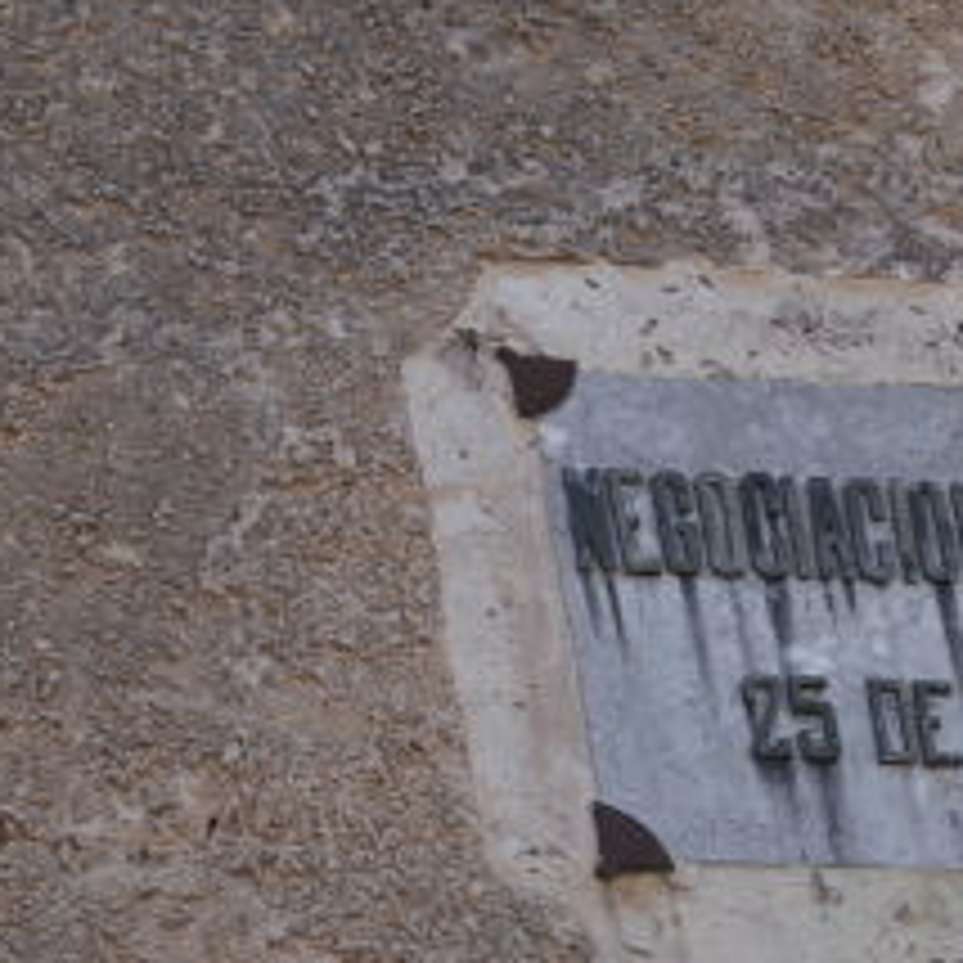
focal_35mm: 333
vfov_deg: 5.3
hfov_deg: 5.3
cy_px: 826
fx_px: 10481
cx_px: 907
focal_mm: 70
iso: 100
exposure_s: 1/200
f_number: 7.1
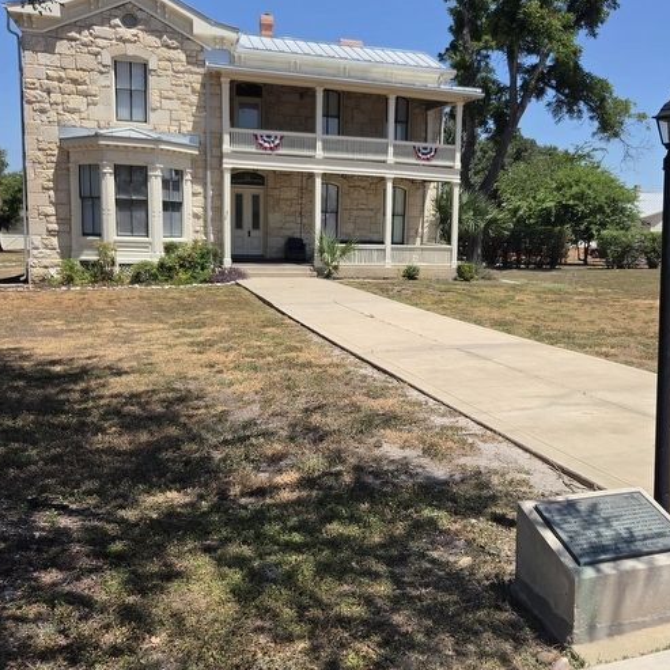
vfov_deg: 49.6
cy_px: 296
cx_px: 391
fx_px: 723
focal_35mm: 33
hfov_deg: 49.5
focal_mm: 5.4
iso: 80
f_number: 1.8
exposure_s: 1/4459
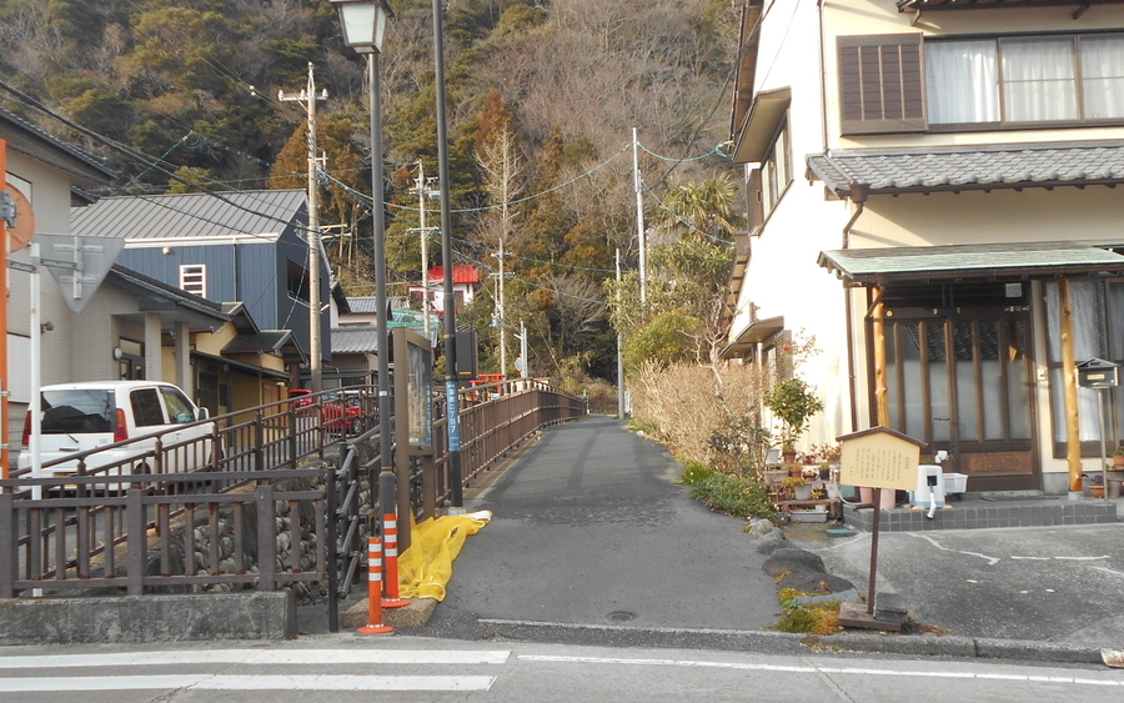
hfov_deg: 48.2
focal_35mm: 41
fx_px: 1256
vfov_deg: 31.3
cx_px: 569
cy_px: 376
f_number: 3.6
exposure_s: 1/250
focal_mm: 5.8
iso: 110
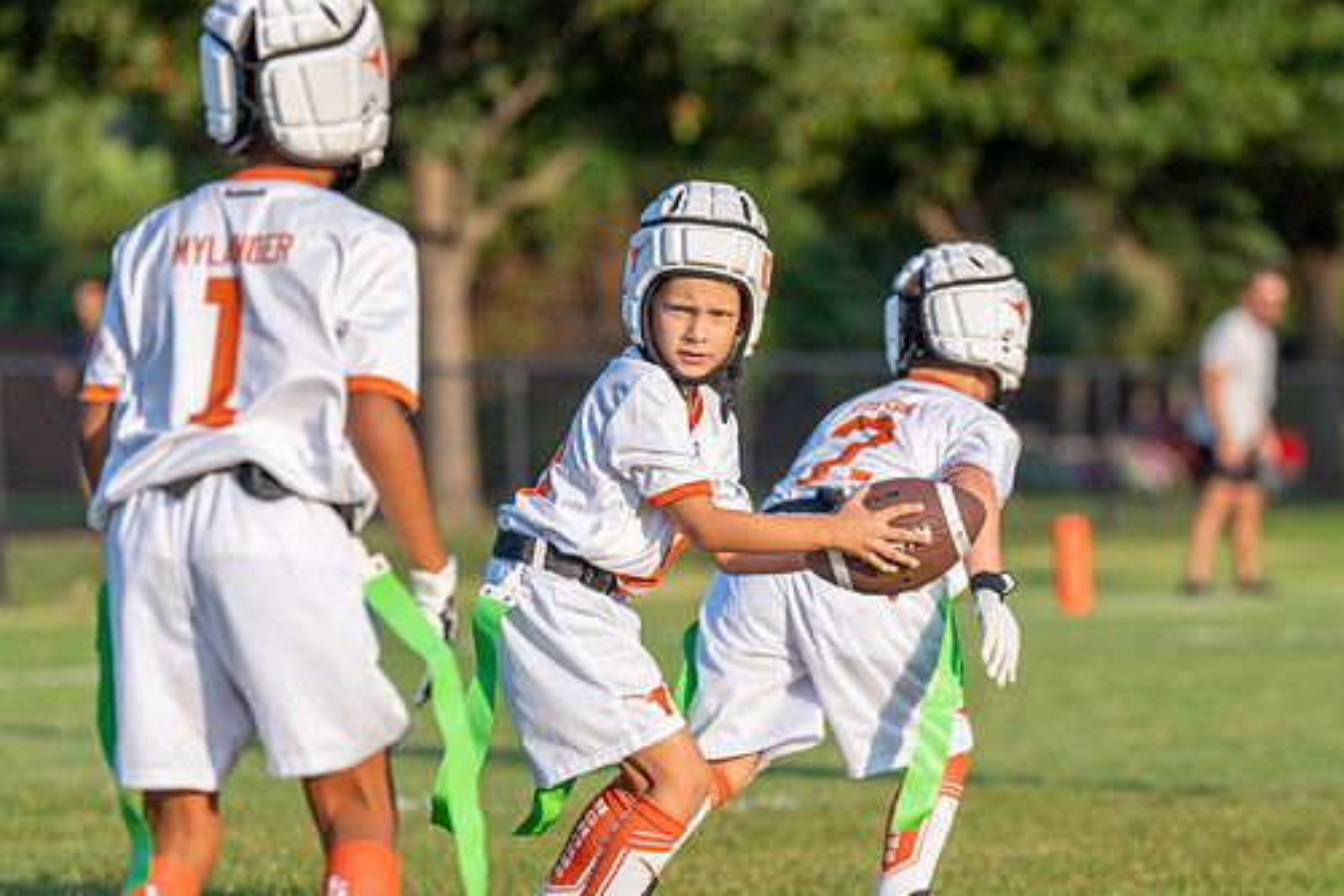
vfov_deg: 7.3
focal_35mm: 187
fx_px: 6981
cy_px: 481
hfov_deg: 11.0
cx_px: 714
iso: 250
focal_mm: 125
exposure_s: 1/3200
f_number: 2.8
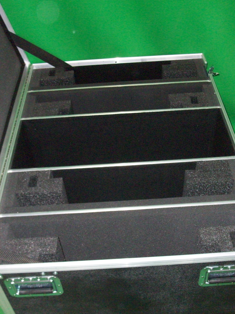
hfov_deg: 34.3
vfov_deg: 44.8
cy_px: 157
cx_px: 118
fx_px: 380
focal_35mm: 42
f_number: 3.2
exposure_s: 1/65.1
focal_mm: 7.1
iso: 320
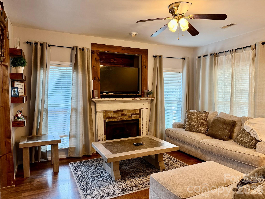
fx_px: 184
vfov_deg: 56.8
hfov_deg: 71.6
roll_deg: +0.1
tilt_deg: -2.7
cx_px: 132
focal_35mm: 24
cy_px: 100
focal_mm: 6.76
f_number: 1.78
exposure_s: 1/60
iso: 250
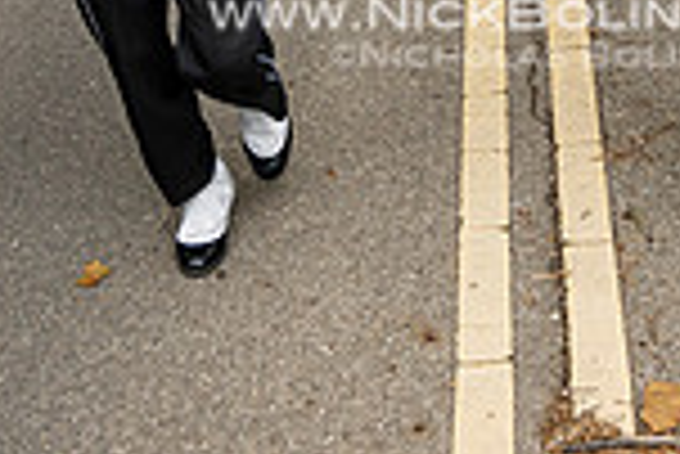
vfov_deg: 14.3
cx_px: 518
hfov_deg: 21.9
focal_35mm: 92
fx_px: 1739
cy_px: -146
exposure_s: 1/1000
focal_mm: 24
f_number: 4
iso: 500
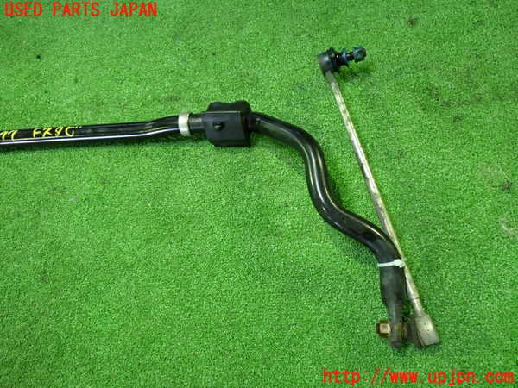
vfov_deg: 46.8
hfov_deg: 60.0
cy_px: 194
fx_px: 449
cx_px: 259
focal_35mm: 30
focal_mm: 5.4
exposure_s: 1/30
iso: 500
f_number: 2.3
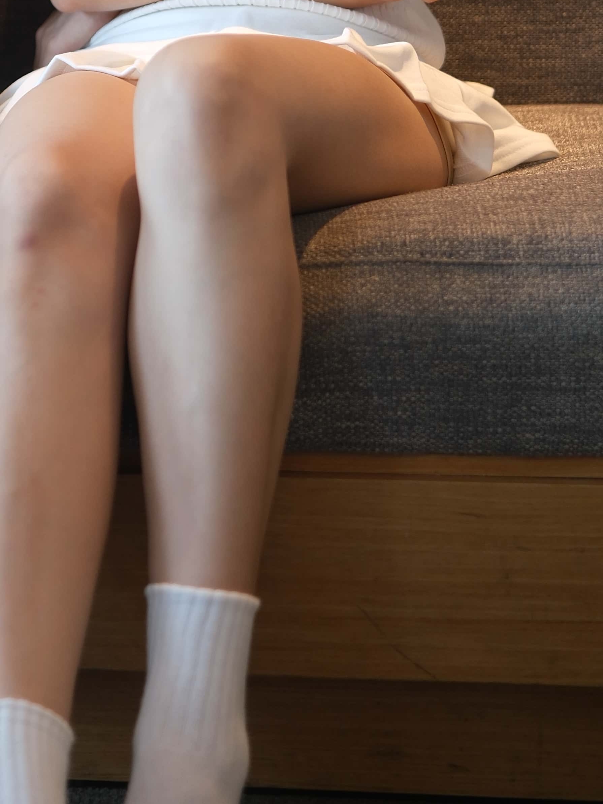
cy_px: 125
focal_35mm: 88
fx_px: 2044
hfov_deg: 16.6
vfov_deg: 21.9
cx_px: 54
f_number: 1.4
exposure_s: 1/100
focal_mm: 23
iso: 200
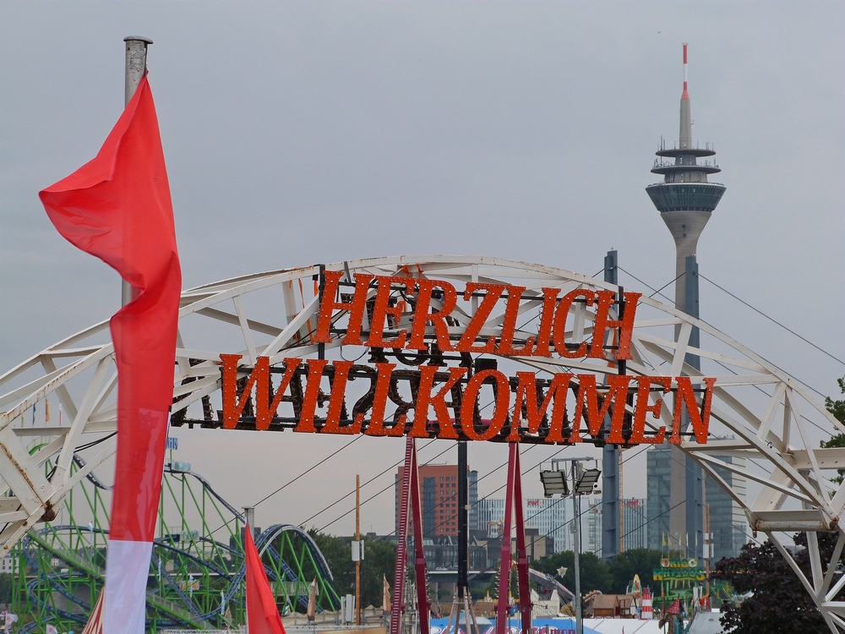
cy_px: 317
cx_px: 422
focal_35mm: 137
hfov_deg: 14.4
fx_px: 3344
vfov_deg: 10.8
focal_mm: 24.6
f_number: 5.6
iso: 100
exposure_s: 1/250
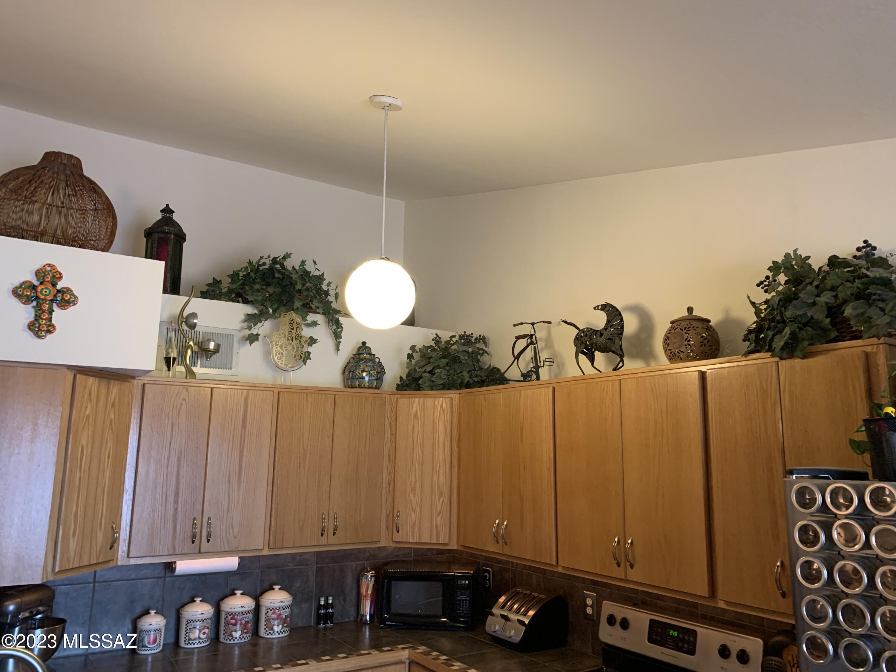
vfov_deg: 53.1
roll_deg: -0.7
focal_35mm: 26
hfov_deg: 67.3
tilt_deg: +10.2
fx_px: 673
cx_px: 448
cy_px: 336
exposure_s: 1/60
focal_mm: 4.25
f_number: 1.8
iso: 320
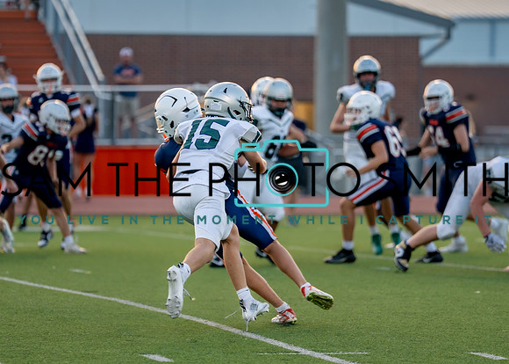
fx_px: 3928
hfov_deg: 7.4
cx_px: 230
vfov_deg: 5.3
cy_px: 186
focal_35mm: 272
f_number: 2.8
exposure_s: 1/1000
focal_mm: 180
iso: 640
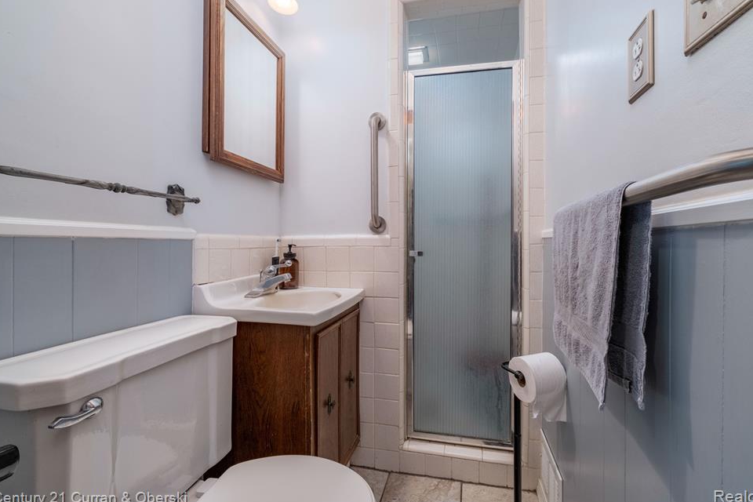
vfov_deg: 73.7
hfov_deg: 96.7
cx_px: 391
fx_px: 335
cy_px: 242
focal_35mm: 16
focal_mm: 10
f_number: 6.4
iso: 640
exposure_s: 1/125
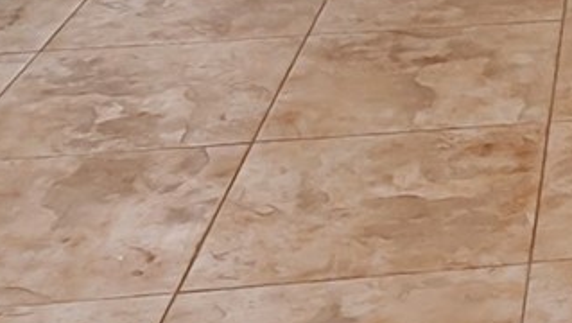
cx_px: 963
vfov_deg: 8.9
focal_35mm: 114
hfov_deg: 16.4
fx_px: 1730
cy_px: -621
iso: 800
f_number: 8
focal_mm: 16
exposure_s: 1/6
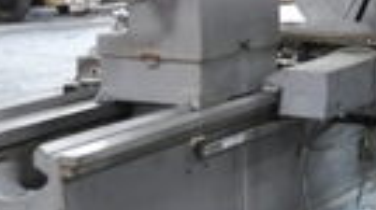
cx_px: 311
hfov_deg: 18.1
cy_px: 157
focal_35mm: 117
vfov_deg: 10.3
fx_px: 1165
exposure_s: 1/30
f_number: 3.5
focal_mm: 20
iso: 1400
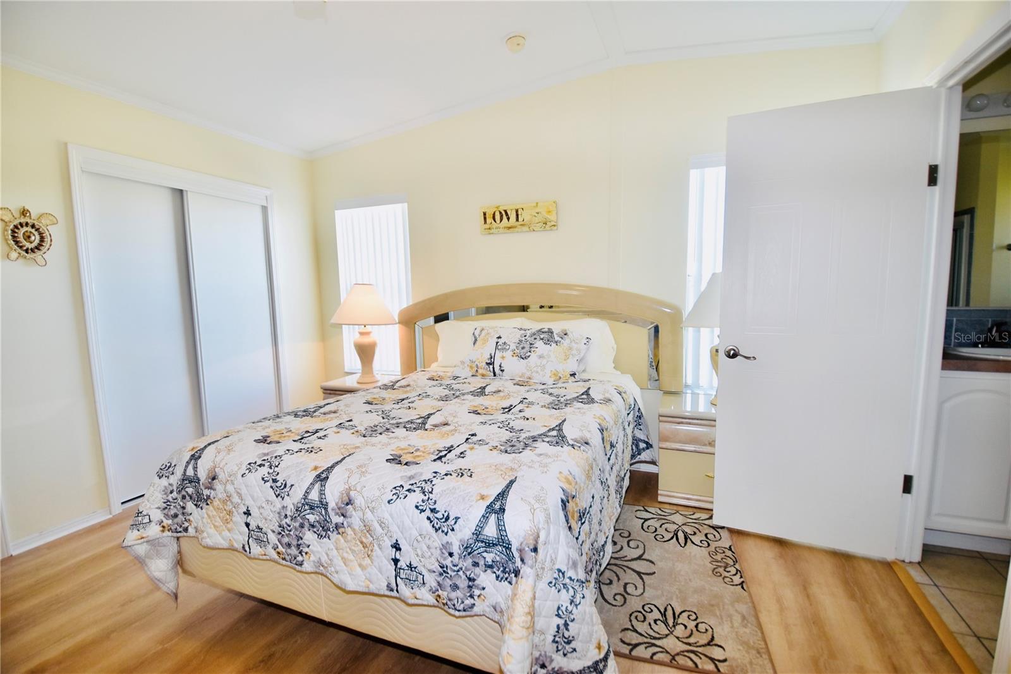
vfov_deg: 77.3
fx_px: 421
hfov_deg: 100.4
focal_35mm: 15
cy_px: 337
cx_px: 506
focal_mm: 10
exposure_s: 1/60
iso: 500
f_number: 4
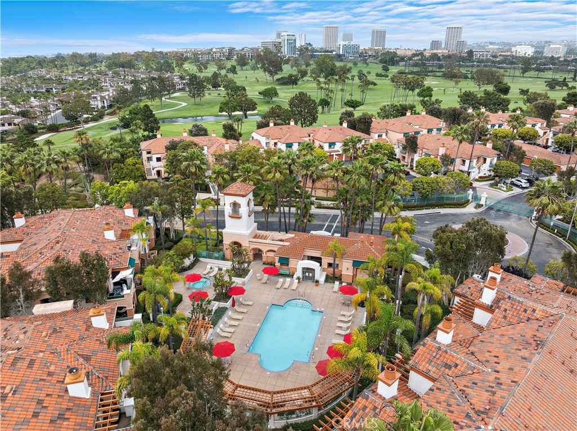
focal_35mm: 24
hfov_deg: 71.6
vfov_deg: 56.7
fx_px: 400
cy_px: 216
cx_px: 288
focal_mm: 12.29
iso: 100
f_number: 8
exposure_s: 1/200
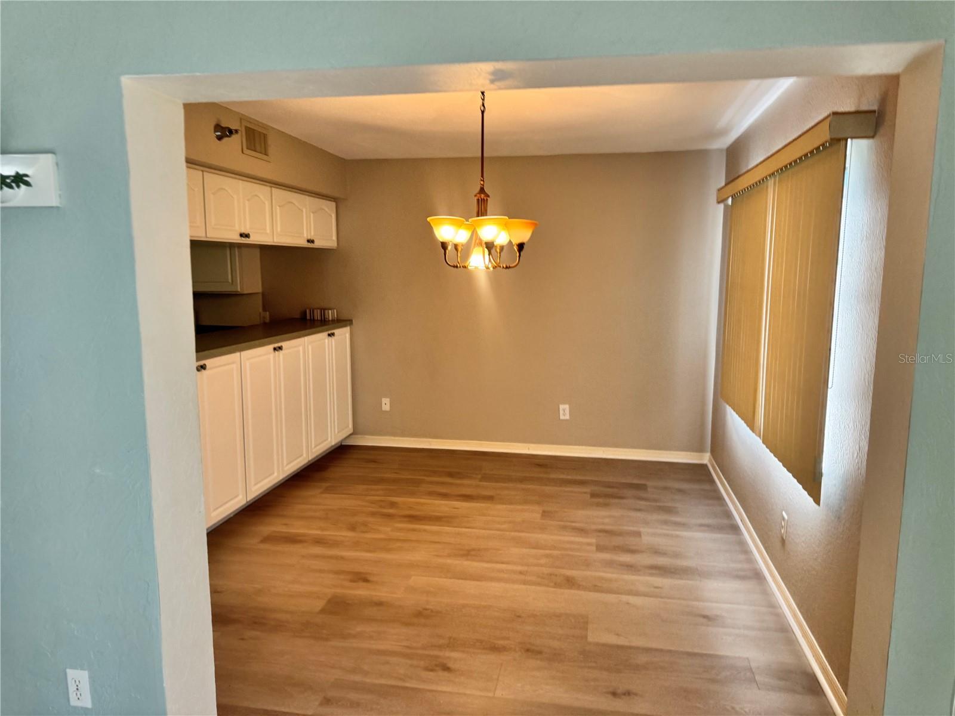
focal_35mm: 24
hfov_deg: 71.6
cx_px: 478
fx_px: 662
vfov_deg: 56.8
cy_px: 358
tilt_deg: -4.3
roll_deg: +0.4
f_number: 1.78
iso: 160
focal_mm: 6.76
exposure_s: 1/60
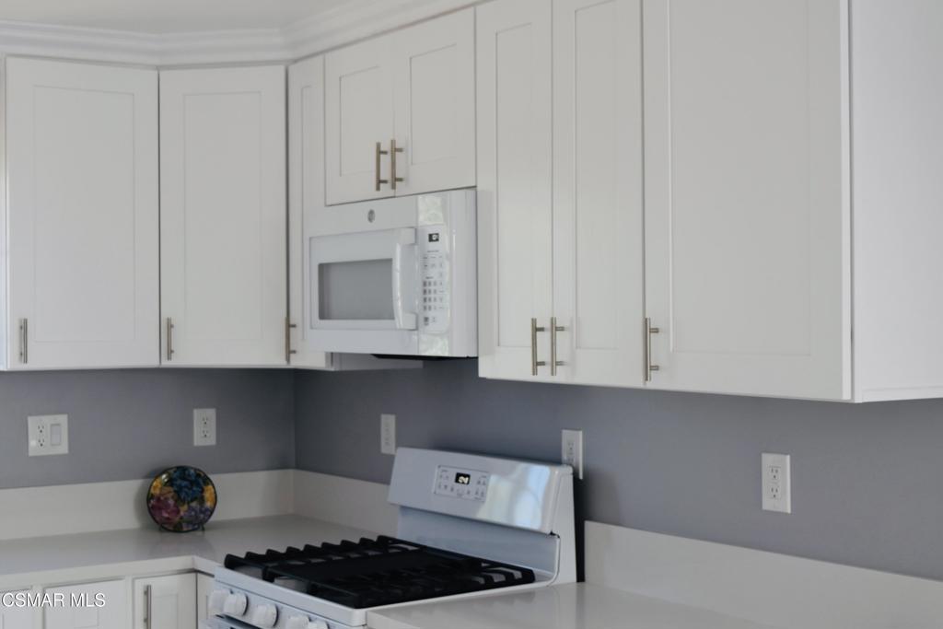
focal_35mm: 54
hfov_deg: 36.9
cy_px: 314
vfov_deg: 25.1
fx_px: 1415
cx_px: 472
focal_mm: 36
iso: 400
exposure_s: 1/125
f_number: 5.6
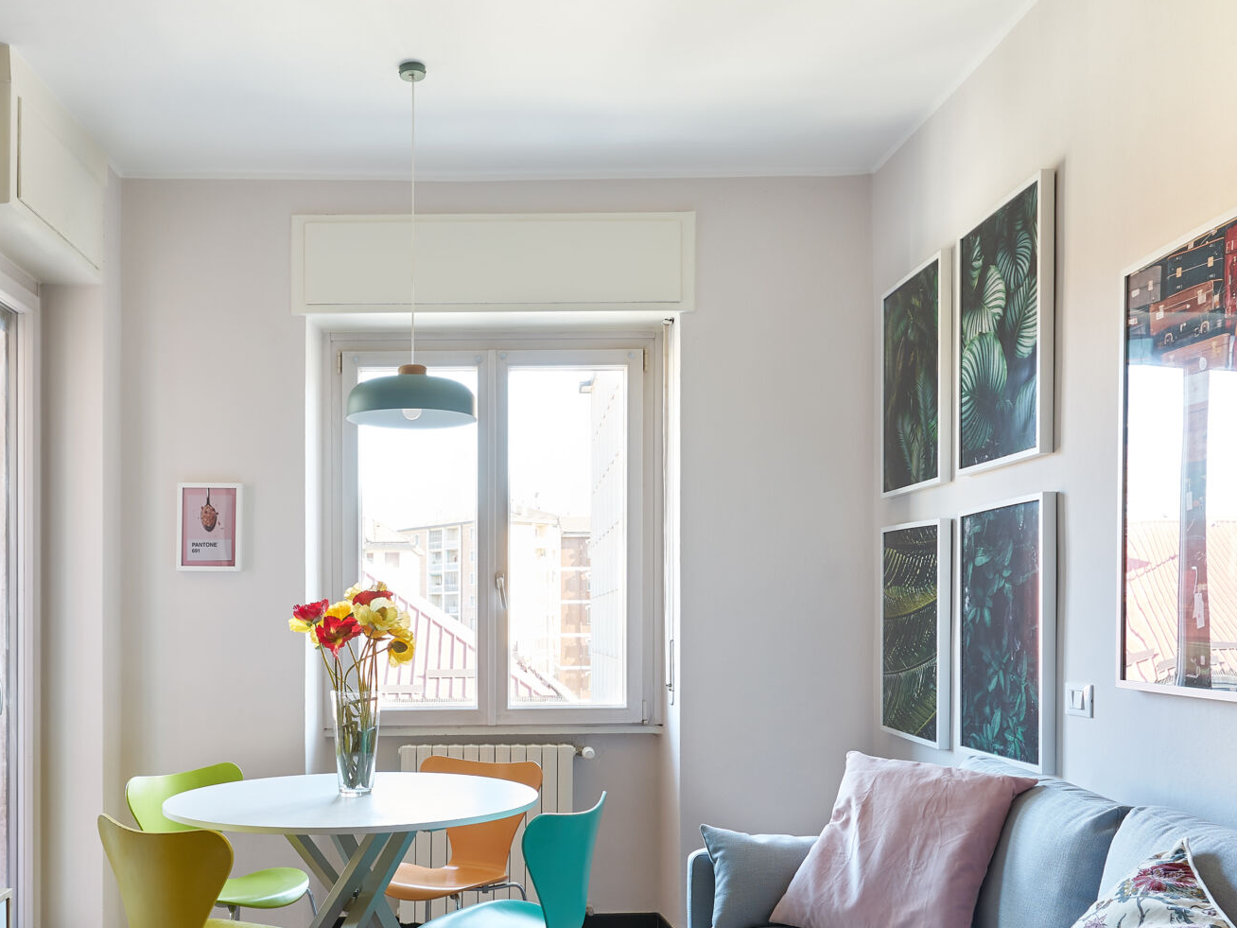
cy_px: 630
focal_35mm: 32
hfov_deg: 56.2
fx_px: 1144
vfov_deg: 43.4
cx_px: 472
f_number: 10
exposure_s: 1/1.25
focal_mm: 17
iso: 100
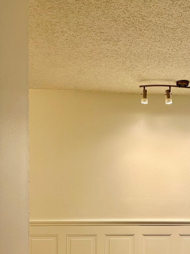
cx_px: 150
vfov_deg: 47.6
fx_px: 278
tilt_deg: -2.3
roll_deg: -3.1
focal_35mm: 38
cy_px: 183
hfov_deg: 36.5
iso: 125
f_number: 1.78
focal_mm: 6.86
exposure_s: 1/120
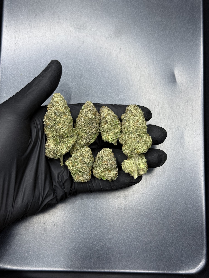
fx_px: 386
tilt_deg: -82.0
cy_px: 139
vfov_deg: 39.7
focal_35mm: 48
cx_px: 104
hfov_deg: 30.3
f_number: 1.78
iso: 100
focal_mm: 6.76
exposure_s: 1/50
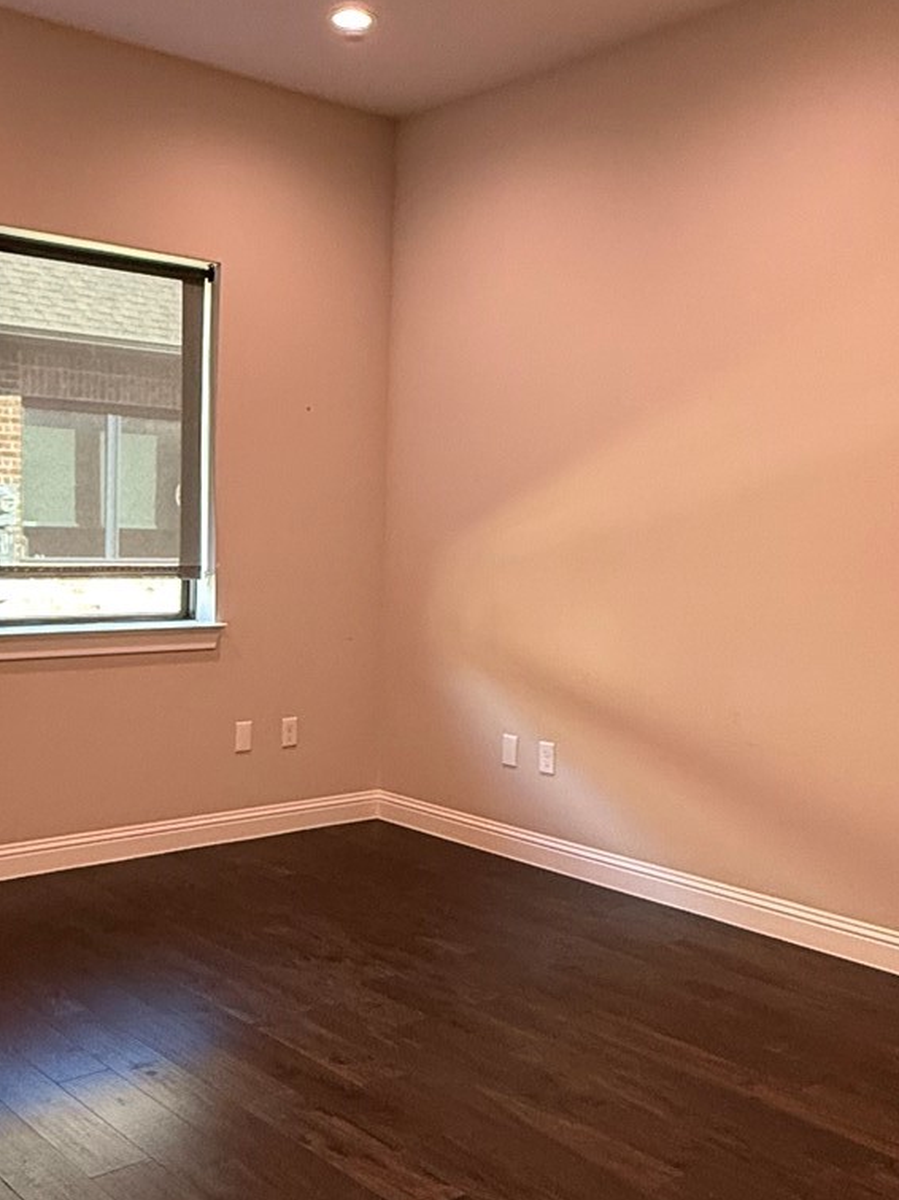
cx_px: 368
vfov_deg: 49.0
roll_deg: -1.1
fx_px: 1316
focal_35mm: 38
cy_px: 604
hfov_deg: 37.6
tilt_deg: -3.4
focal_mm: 2.22
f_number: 2.2
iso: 250
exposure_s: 1/60
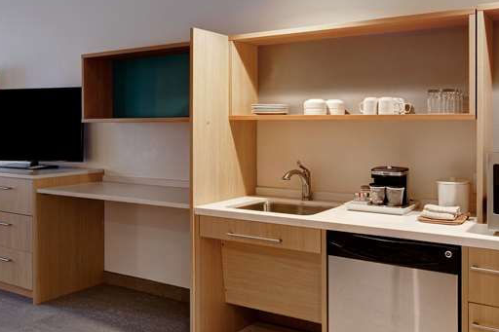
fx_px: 478
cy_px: 166
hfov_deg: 55.0
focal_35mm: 34
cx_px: 274
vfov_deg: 38.3
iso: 250
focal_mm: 11.5
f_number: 7.1
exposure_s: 1/13
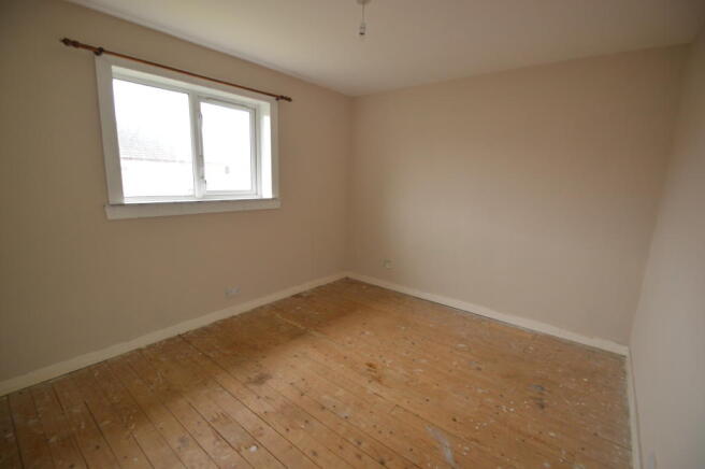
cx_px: 352
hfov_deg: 100.4
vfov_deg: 77.2
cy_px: 234
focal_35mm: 15
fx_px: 293
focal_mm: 10
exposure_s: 1/60
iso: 450
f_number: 3.5
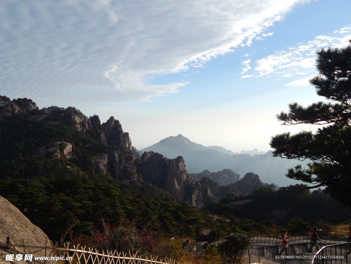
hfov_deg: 58.4
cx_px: 176
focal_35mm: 31
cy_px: 132
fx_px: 314
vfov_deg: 45.4
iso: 125
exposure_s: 1/400
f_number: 6.5
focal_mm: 5.6
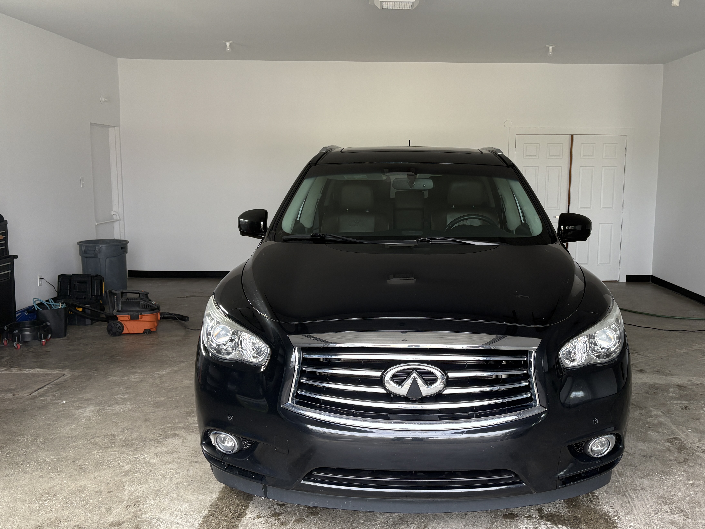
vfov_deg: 41.8
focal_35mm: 34
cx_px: 404
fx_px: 692
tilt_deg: -7.7
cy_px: 263
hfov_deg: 53.8
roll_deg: -0.2
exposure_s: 1/121
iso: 100
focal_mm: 5.96
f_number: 1.6
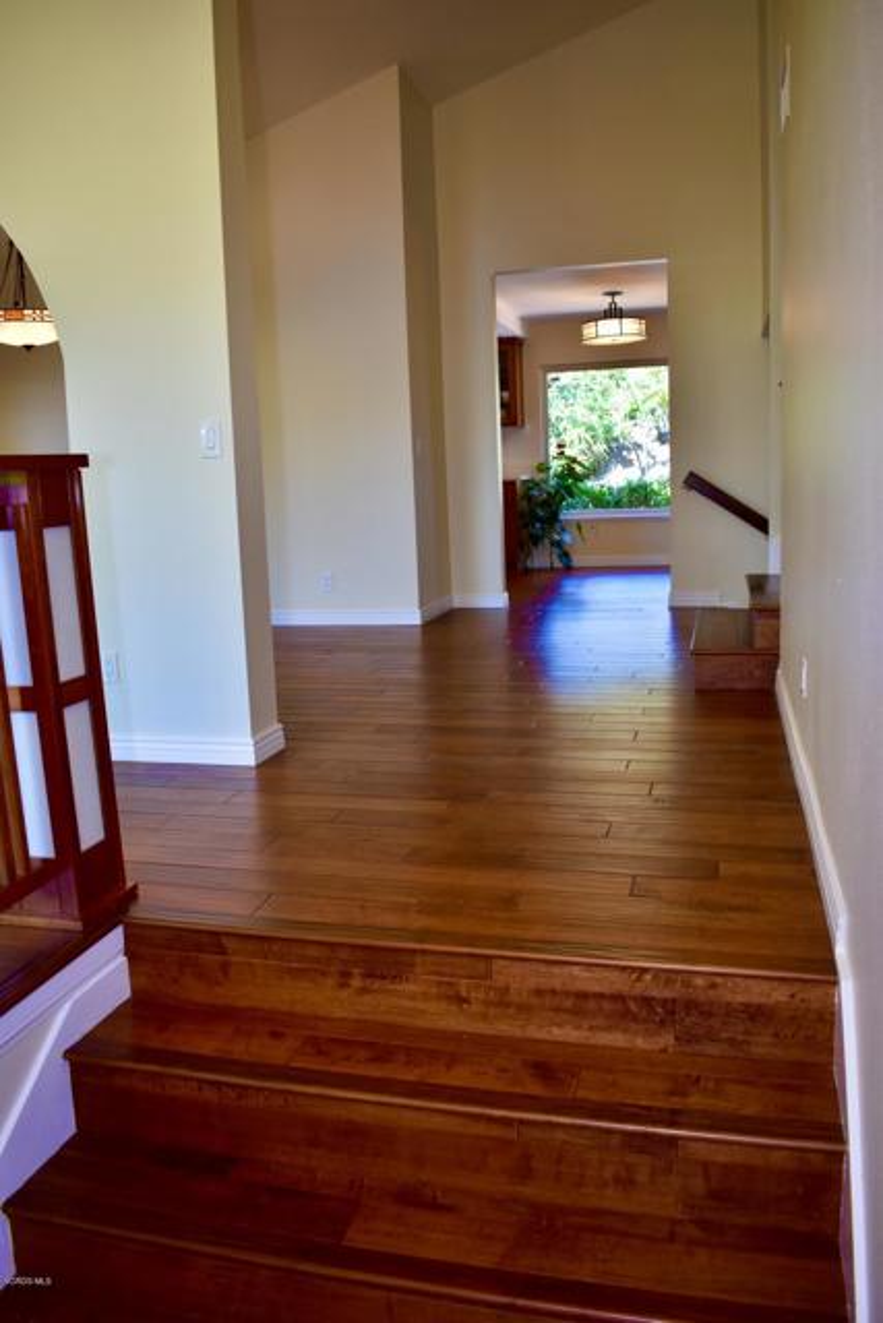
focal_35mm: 27
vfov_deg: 67.4
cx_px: 442
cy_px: 662
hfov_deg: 48.0
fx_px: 993
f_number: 3.5
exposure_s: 1/250
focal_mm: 18
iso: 640
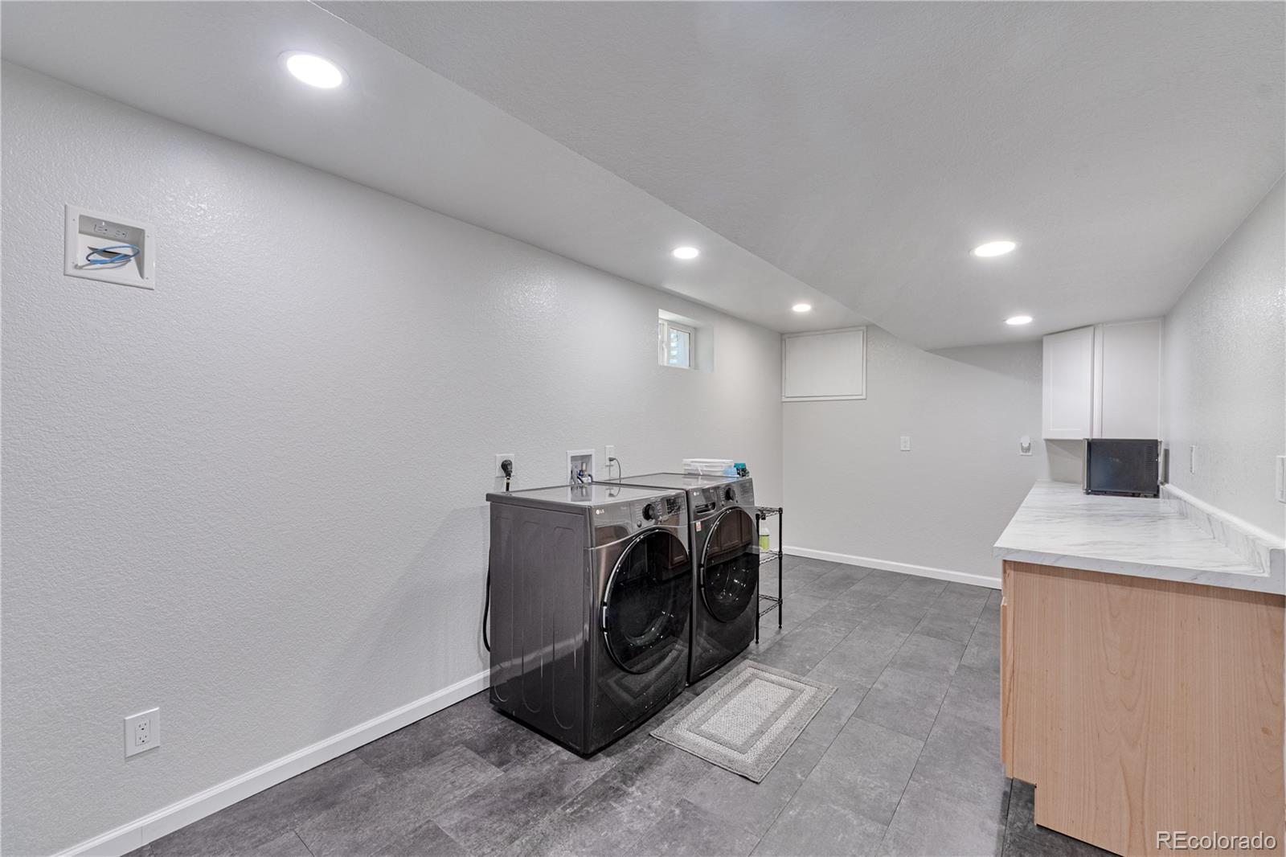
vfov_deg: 85.4
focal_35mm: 13
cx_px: 643
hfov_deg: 108.3
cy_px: 428
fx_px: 464
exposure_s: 1/4
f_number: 8
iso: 250
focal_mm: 9
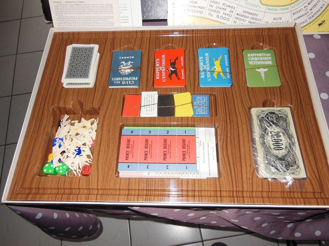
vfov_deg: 54.9
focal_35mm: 25
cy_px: 123
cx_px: 164
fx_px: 238
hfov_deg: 69.4
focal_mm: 4.5
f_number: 3.5
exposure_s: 1/25
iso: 125
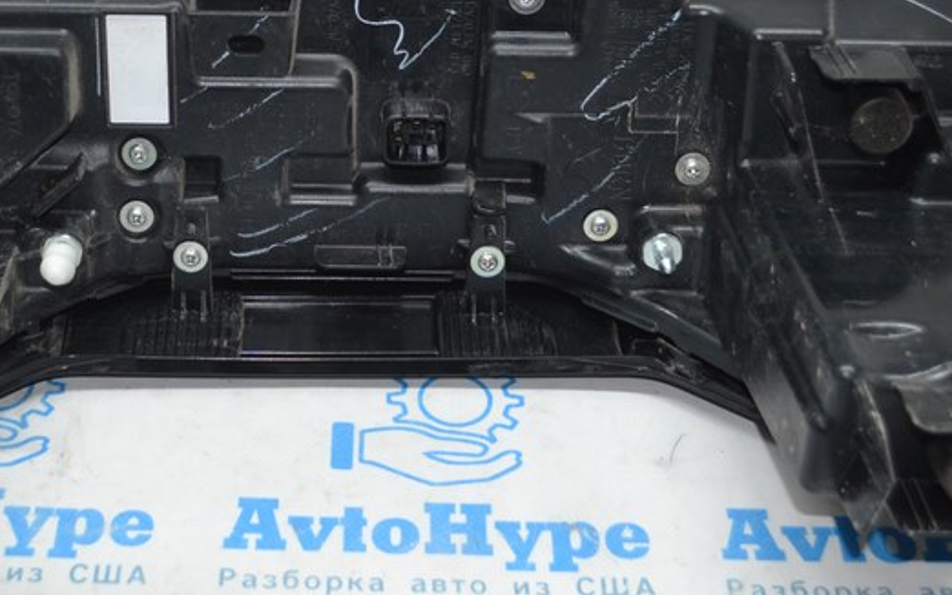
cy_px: 140
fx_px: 1868
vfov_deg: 18.0
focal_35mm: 72
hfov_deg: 28.4
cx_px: 332
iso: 400
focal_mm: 24
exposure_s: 1/100
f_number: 4
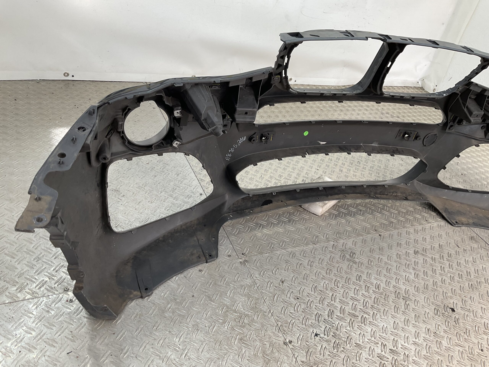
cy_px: 184
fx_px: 410
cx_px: 244
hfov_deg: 61.7
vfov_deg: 48.2
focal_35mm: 29
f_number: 1.8
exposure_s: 1/100
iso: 20
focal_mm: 3
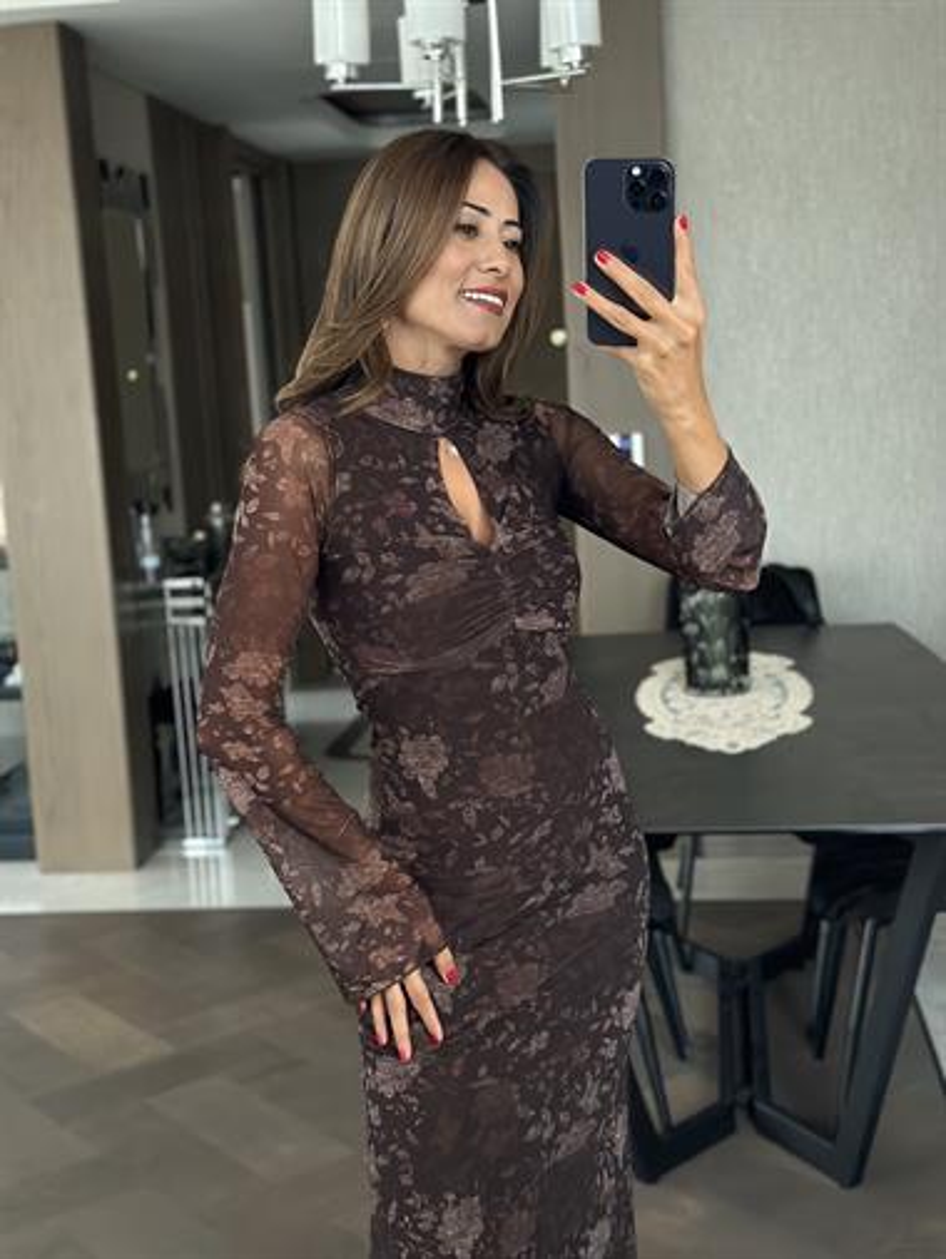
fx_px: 1748
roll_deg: +4.0
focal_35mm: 48
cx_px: 473
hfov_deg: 30.3
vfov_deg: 39.6
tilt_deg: -17.9
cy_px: 630
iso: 640
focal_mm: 6.86
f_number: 1.78
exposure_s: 1/40
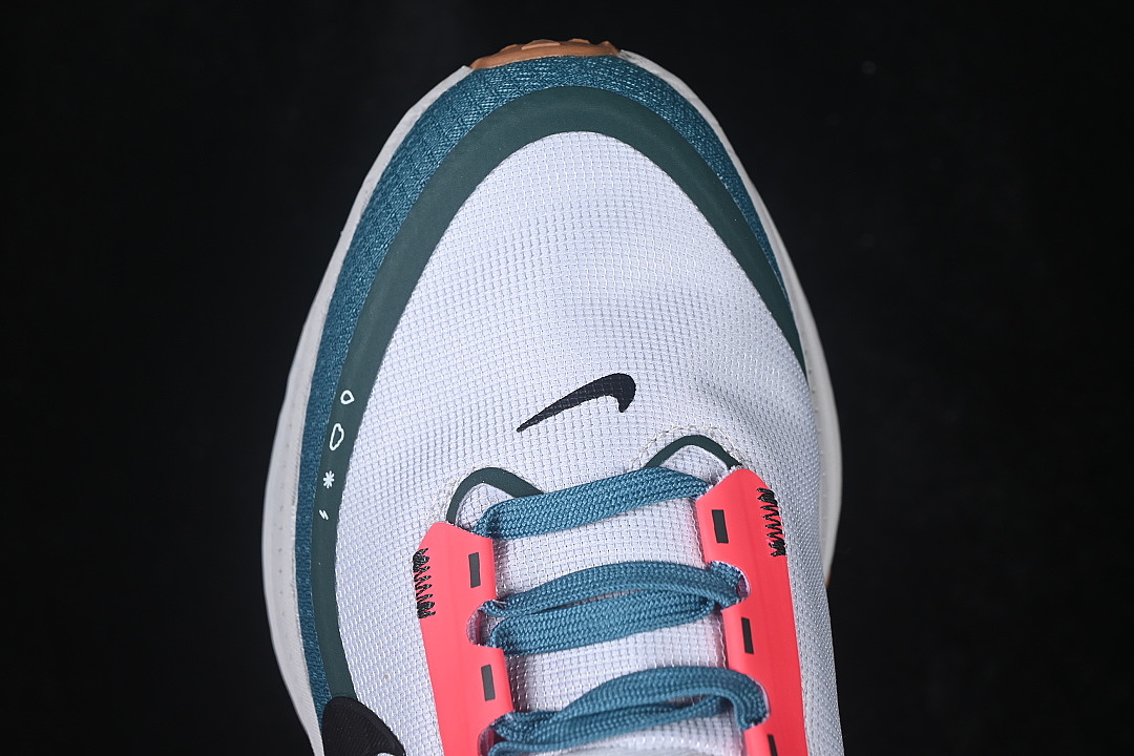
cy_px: 378
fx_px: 2362
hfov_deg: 27.0
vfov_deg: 18.2
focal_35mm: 75
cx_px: 567
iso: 160
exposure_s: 1/80
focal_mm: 50
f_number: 7.1
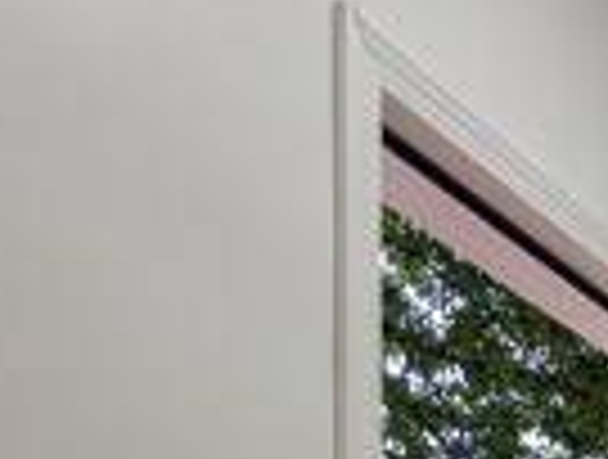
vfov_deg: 18.2
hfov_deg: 25.5
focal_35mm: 59
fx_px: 1039
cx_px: 887
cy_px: 882
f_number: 1.7
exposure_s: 1/40
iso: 48
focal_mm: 2.02
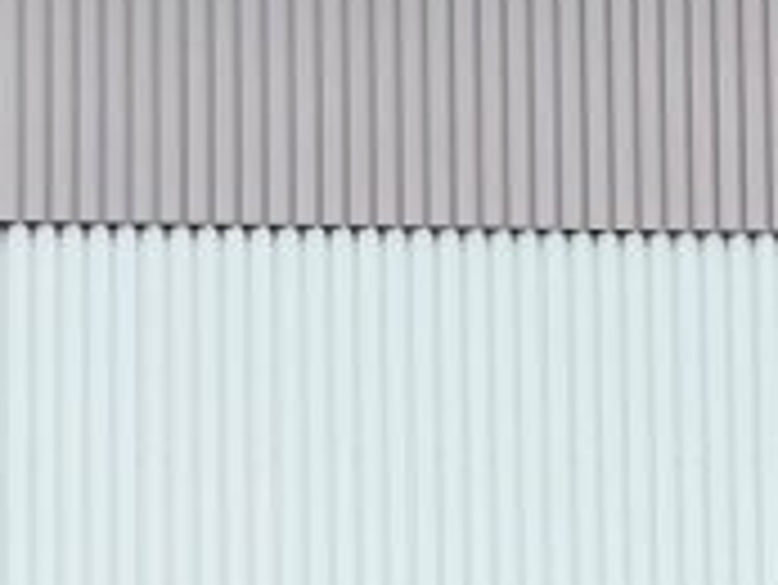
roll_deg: +0.2
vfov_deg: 15.1
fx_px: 2159
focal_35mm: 96
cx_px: -297
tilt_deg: +2.3
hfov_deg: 18.6
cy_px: 616
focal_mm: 5.7
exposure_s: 1/2994
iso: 50
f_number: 1.5
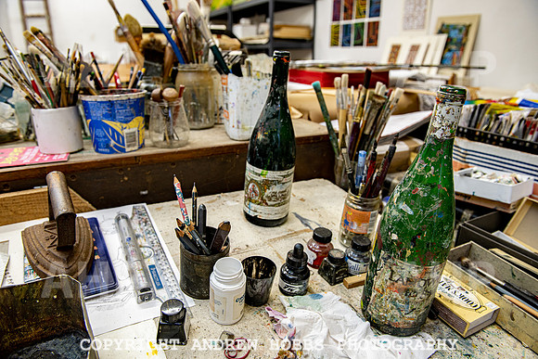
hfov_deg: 73.7
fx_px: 359
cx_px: 269
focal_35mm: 24
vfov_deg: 53.2
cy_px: 180
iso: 64
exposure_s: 1/5
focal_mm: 24
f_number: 5.6
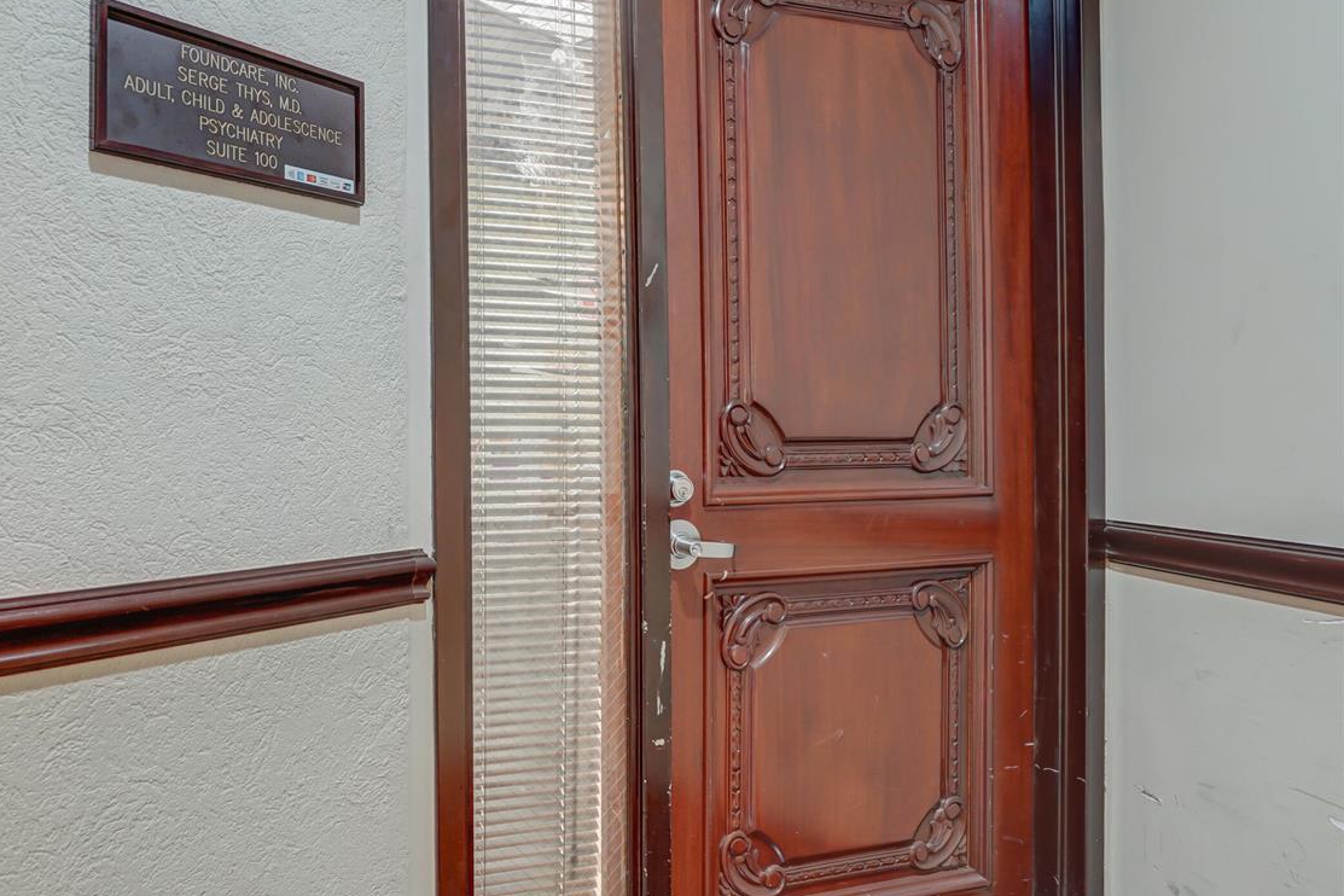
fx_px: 859
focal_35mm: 23
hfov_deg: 72.2
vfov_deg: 55.1
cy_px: 443
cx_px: 379
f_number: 4
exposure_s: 1/20
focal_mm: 16
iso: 800
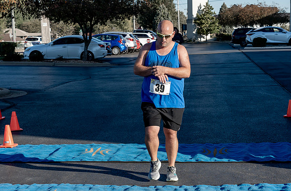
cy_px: 127
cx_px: 189
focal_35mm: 74
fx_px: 594
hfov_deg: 27.4
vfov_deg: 18.2
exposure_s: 1/800
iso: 160
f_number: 4.5
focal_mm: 35
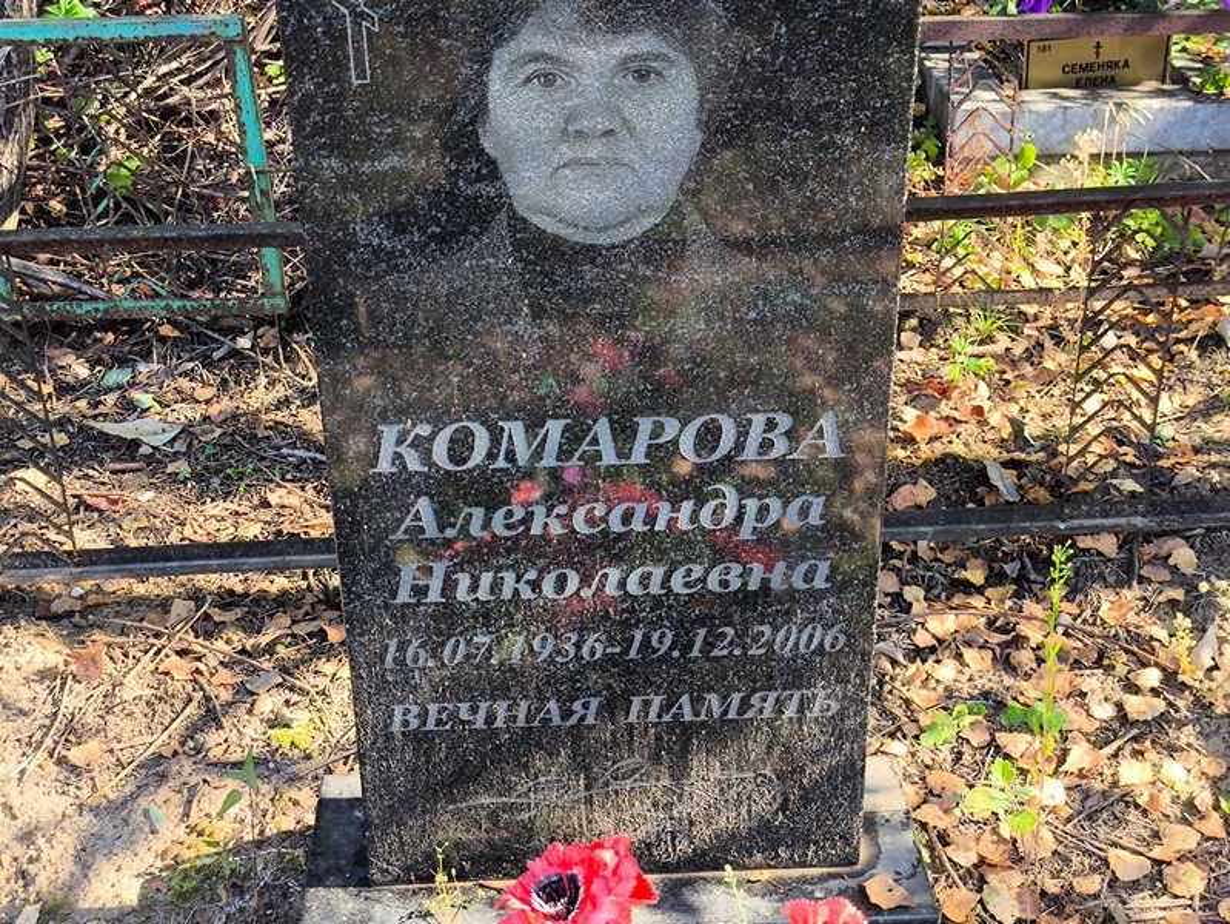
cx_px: 615
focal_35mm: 50
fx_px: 1777
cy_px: 462
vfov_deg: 29.1
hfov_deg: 38.2
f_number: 1.7
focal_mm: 4.71
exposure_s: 1/230
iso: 50
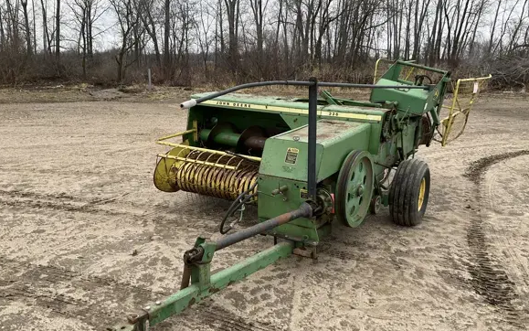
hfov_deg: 56.7
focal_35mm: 34
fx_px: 490
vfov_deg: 37.2
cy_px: 191
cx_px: 272
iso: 20
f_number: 1.8
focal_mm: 3
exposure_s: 1/158
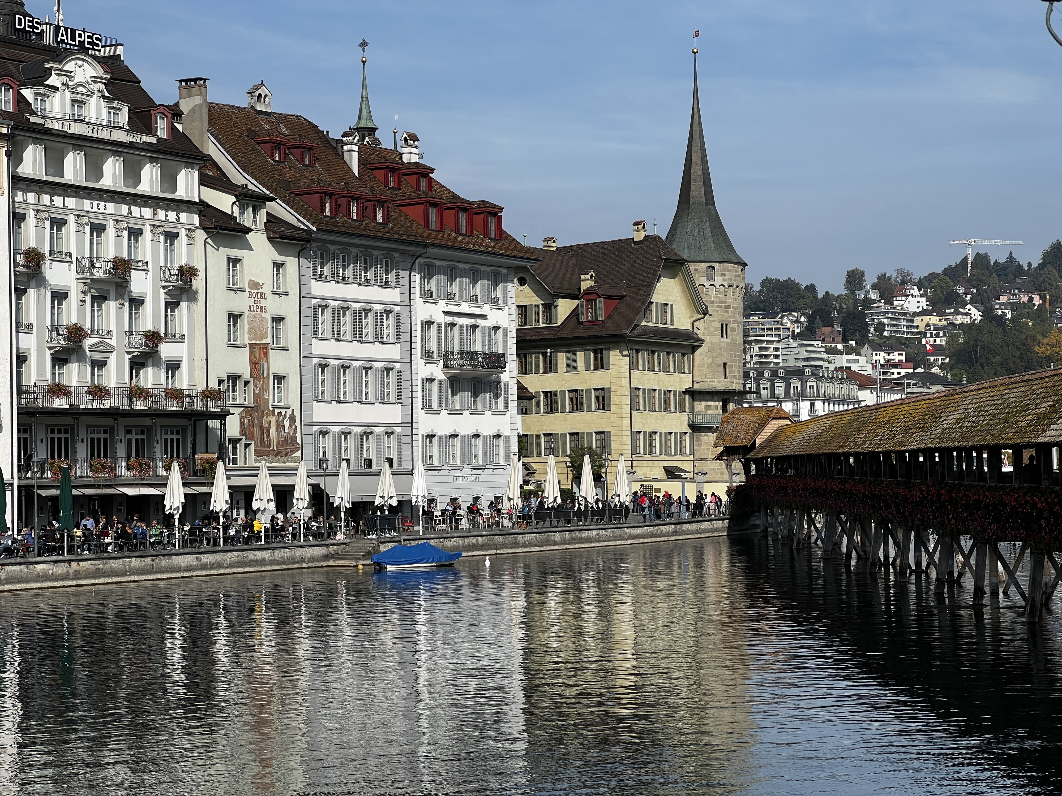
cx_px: 531
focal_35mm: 77
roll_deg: +1.2
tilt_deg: +2.1
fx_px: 2362
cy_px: 398
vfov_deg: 19.1
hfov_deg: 25.3
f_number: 2.8
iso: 32
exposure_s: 1/1054
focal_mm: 9
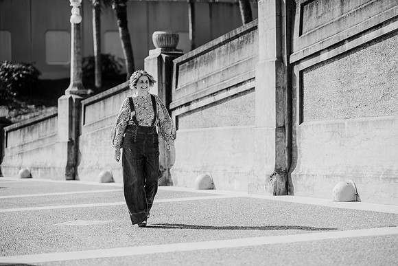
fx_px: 1006
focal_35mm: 91
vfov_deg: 15.0
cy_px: 133
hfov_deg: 22.4
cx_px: 207
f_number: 2
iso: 100
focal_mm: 85
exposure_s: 1/2500
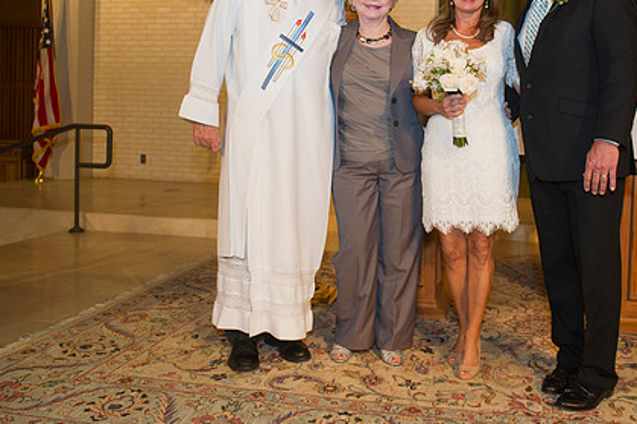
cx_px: 403
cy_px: 137
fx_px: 637
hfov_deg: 52.5
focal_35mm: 36
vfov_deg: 36.4
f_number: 5
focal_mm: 26
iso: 1250
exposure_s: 1/100
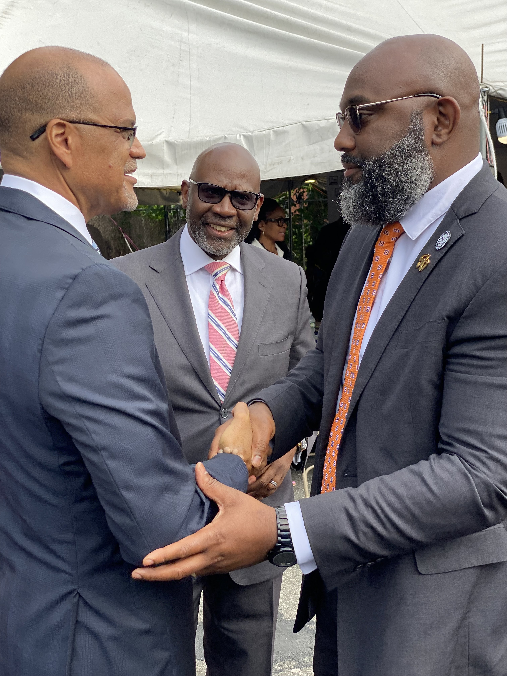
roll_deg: +0.9
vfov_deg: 36.8
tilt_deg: -5.7
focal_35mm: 52
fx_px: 1015
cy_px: 338
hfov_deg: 28.0
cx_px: 254
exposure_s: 1/545
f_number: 2
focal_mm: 6
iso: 20
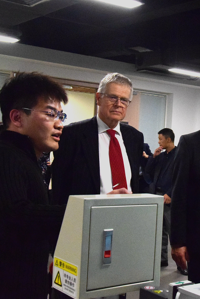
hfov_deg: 26.2
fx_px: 417
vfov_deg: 39.6
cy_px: 151
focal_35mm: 50
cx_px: 175
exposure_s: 1/125
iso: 5000
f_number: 9
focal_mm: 22
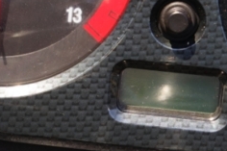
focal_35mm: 326
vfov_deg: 4.2
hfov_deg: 6.3
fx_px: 2054
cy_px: -68
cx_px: 191
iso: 100
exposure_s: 1/100
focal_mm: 64
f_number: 6.3
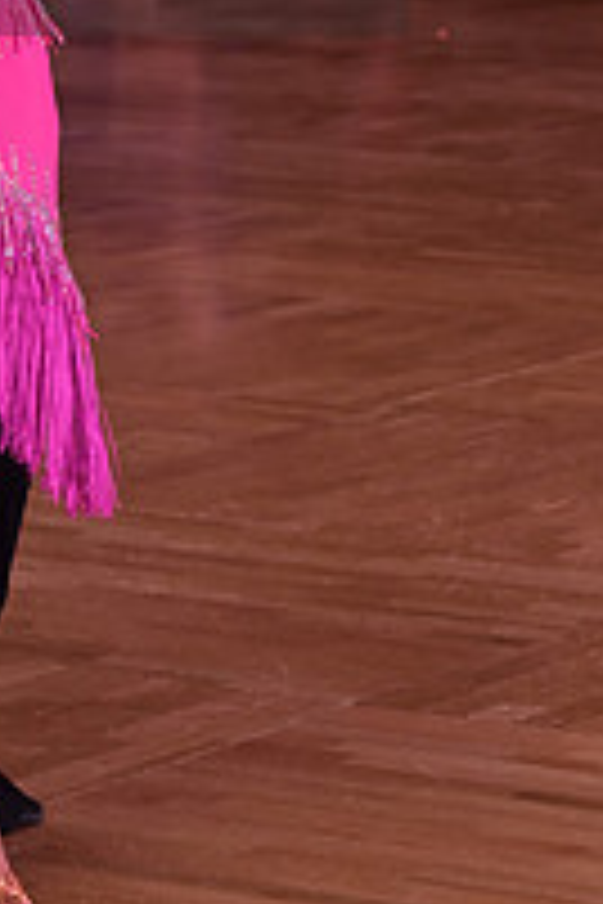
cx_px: -209
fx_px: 6884
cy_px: -112
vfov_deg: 7.5
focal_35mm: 274
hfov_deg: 5.0
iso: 1250
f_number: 4.5
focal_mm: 95
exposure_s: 1/250
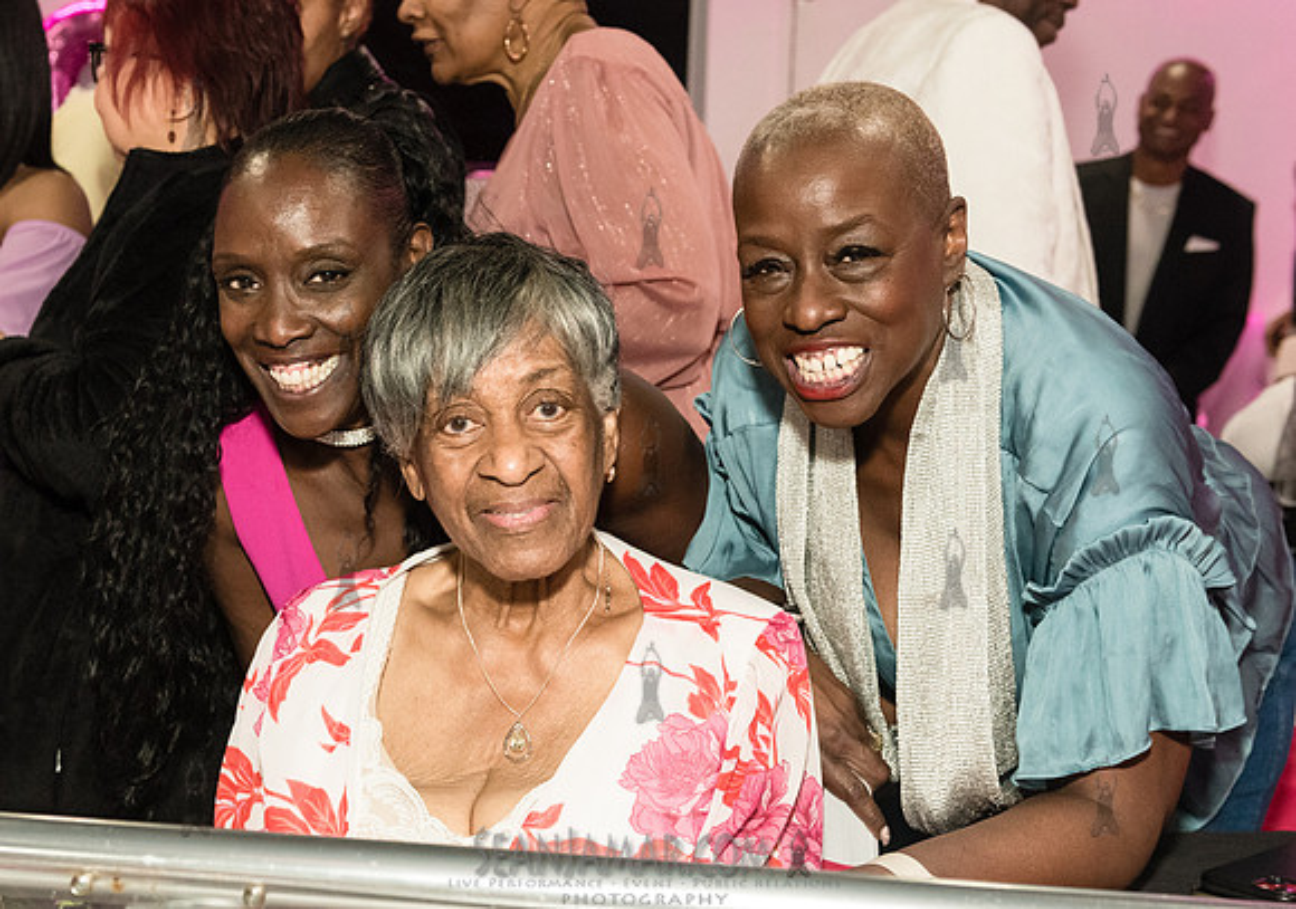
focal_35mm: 55
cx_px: 470
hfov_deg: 35.4
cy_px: 483
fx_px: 2016
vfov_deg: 25.4
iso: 4000
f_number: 4.5
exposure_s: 1/200
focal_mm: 40
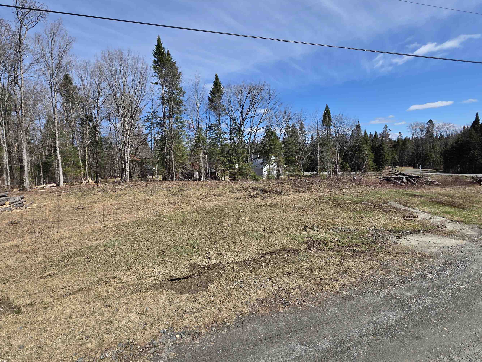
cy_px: 176
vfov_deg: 81.7
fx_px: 209
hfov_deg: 97.8
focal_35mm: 15
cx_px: 214
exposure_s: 1/2228
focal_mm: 2.2
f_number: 1.9
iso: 40
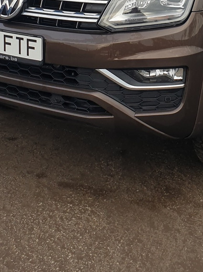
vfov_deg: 25.2
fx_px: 571
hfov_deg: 20.0
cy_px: -12
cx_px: 153
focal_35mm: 73
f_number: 2.4
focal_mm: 4.3
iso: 50
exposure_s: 1/703
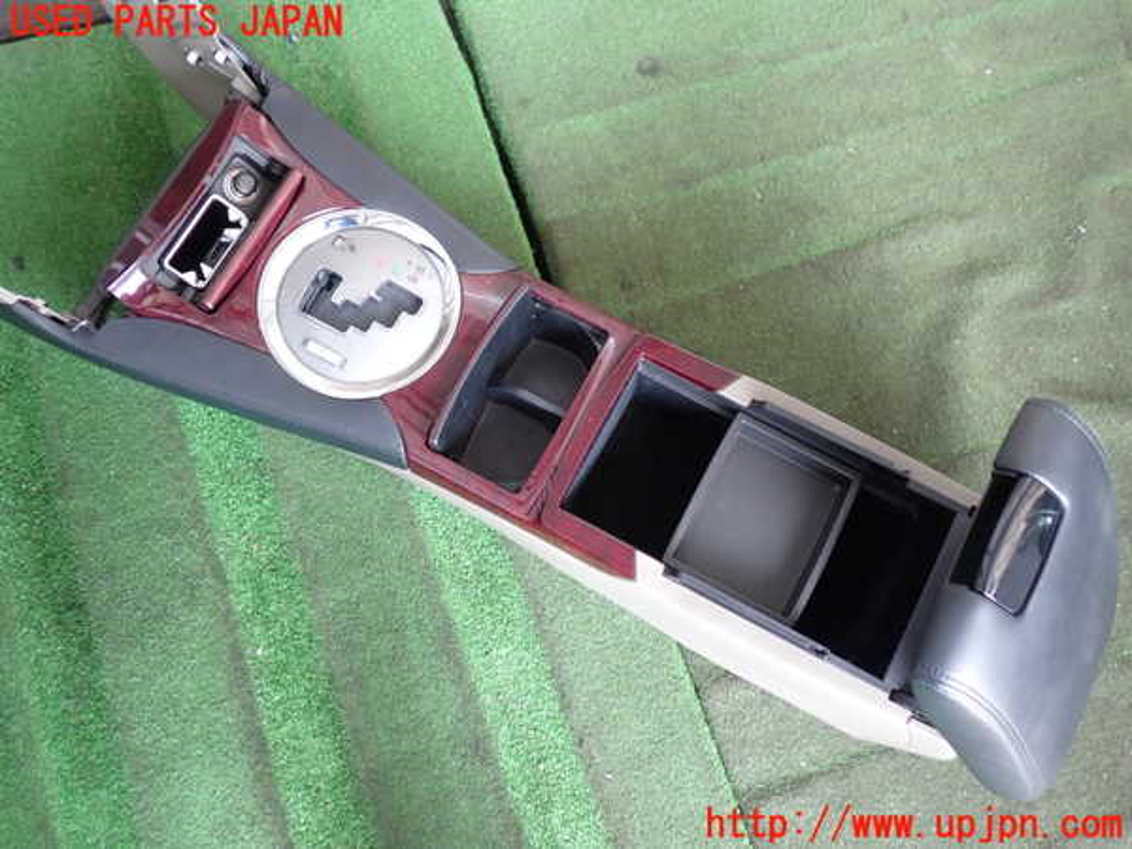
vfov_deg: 46.8
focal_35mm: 30
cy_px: 424
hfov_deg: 60.0
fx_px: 981
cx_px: 566
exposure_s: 1/40
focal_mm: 5.4
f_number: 2.3
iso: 200
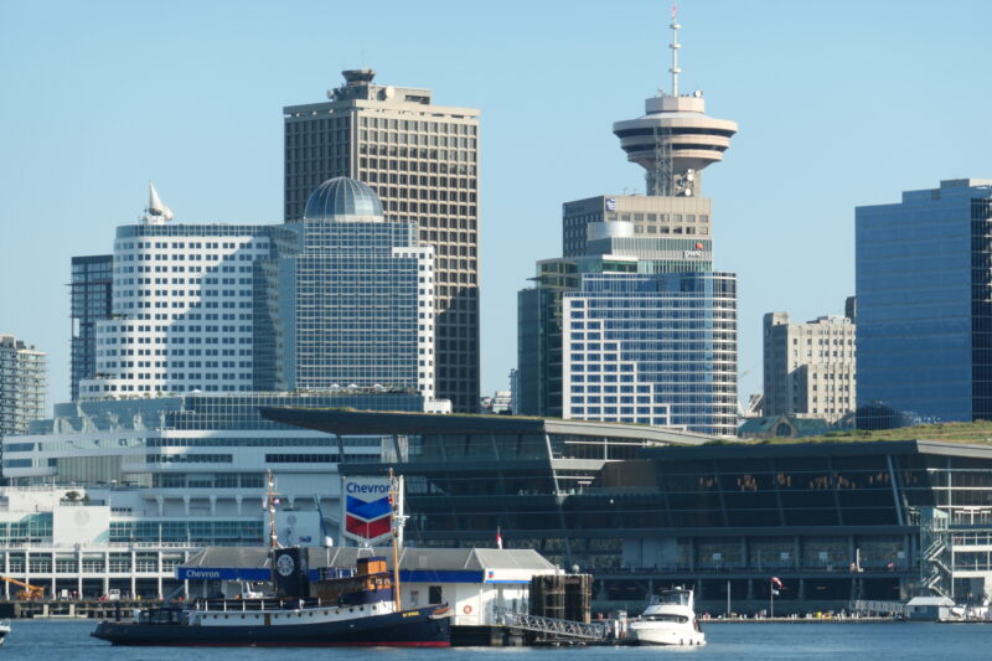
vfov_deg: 6.9
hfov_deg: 10.3
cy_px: 330
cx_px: 496
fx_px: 5510
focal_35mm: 200
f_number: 6.1
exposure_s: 1/640
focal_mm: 73.3
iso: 200
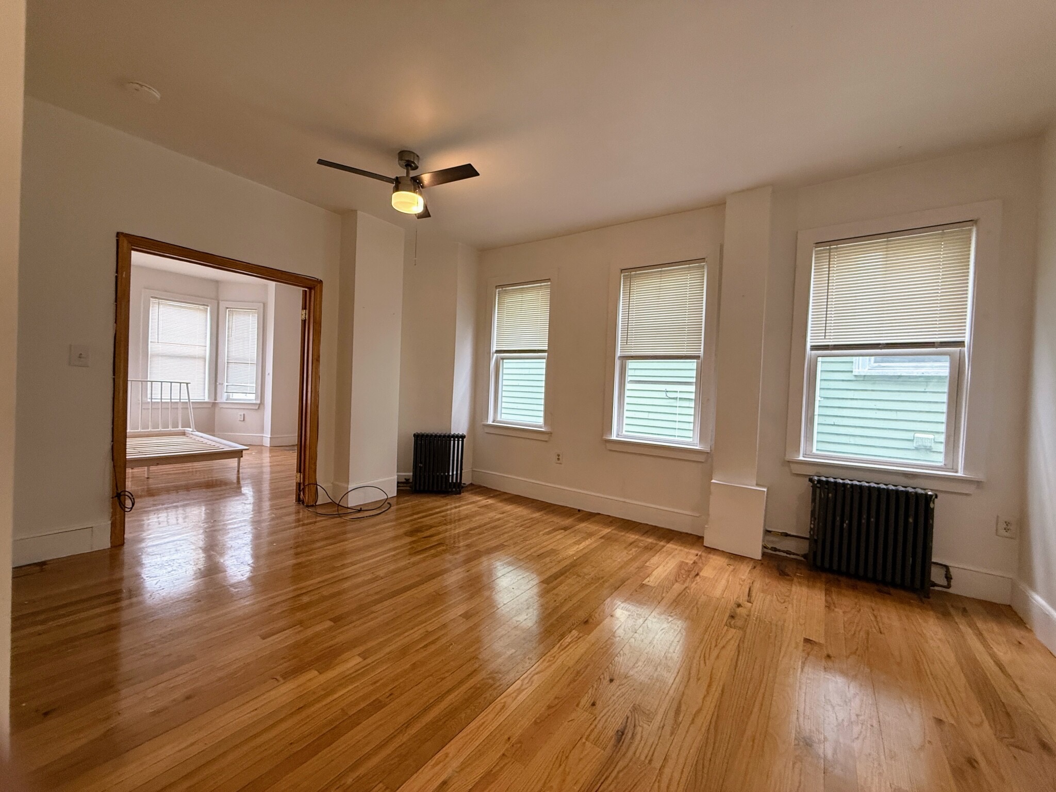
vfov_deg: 85.7
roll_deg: -2.3
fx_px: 427
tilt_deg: -0.5
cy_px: 396
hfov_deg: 102.1
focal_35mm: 14
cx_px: 528
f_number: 2.2
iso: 250
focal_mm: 2.22
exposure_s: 1/120
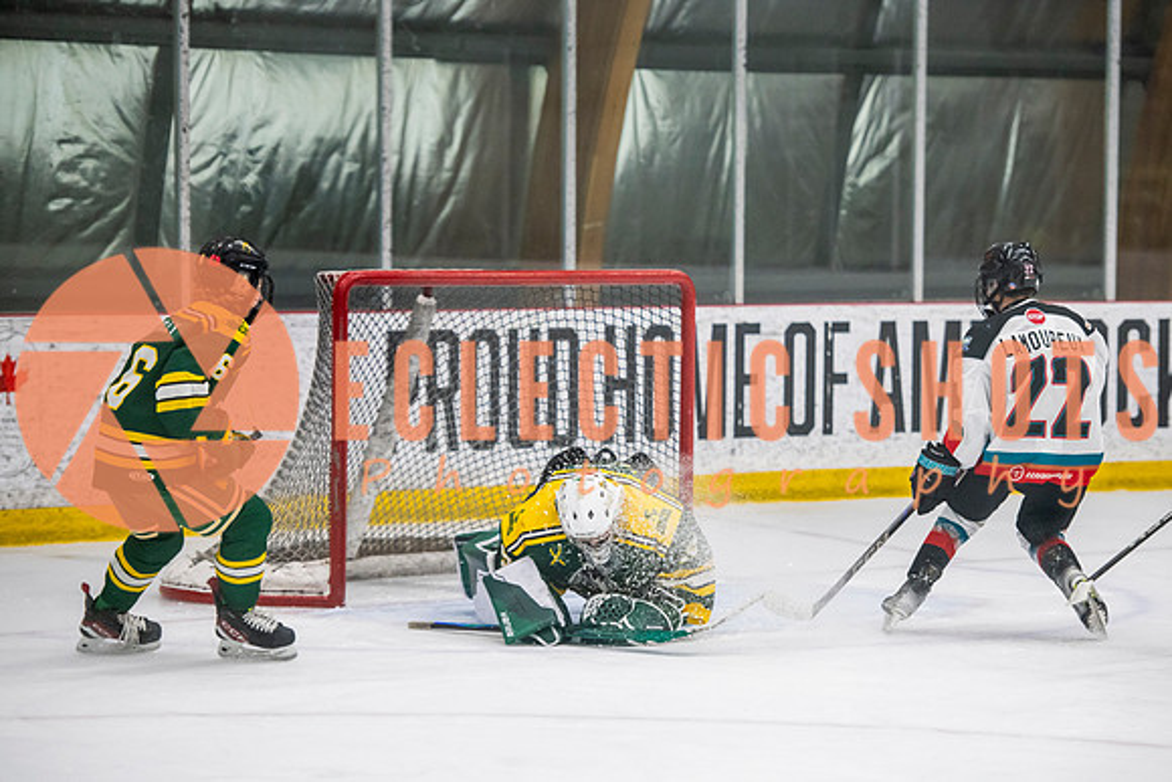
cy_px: 420
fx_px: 4952
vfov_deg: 9.0
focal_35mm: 152
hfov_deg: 13.5
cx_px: 634
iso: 2500
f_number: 3.2
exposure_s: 1/640
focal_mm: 135
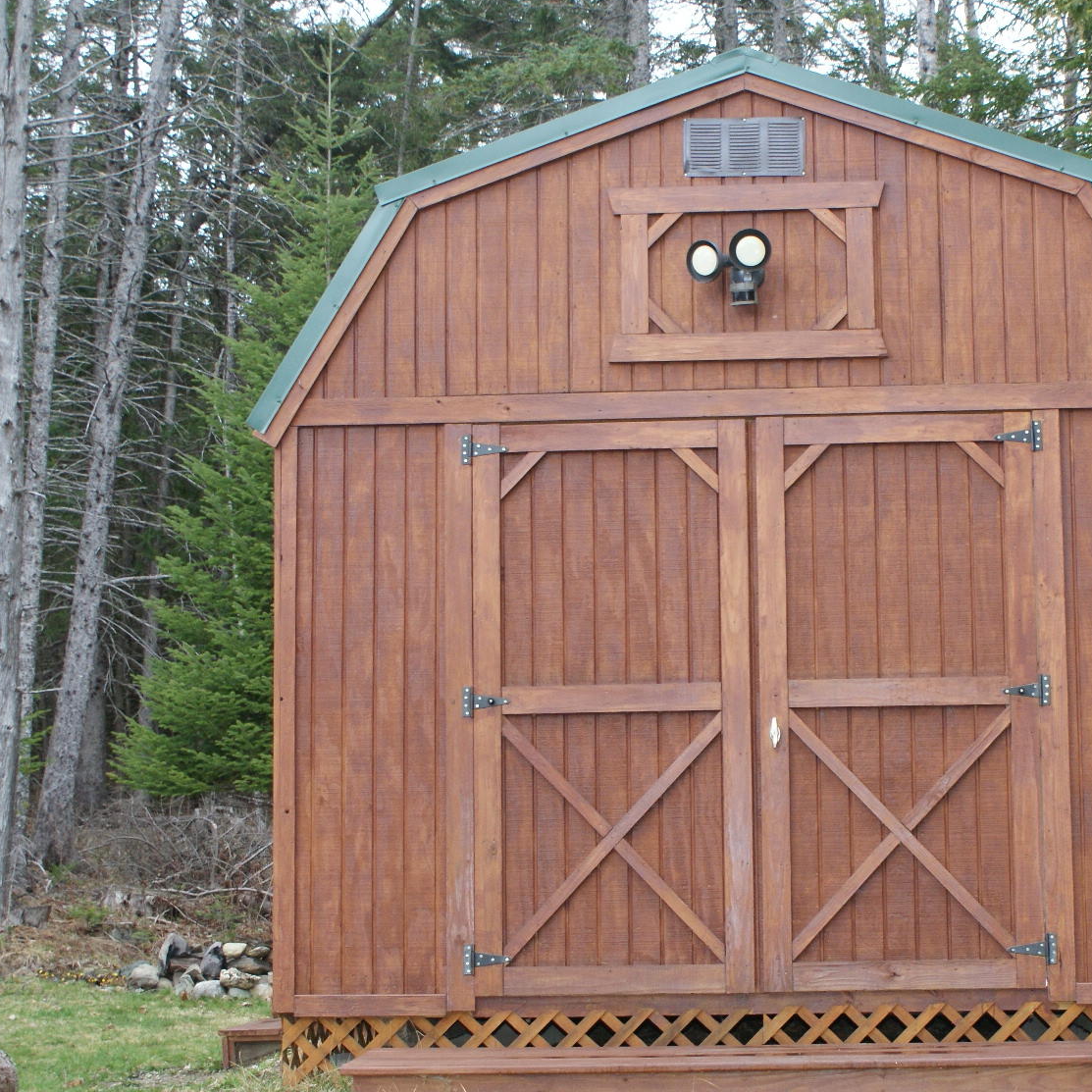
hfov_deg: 25.9
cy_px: 613
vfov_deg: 26.1
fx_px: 2356
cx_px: 769
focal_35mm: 66
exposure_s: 1/60
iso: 400
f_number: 5
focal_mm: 30
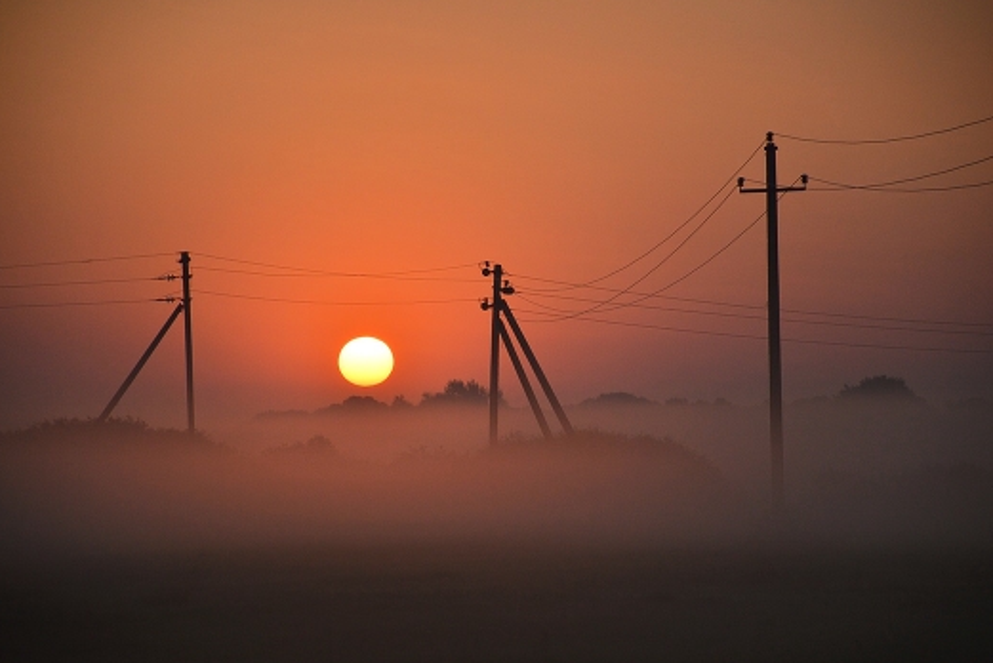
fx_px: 5851
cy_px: 332
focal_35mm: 212
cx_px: 496
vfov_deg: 6.5
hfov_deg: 9.7
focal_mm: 140
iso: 200
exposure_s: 1/1600
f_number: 5.6
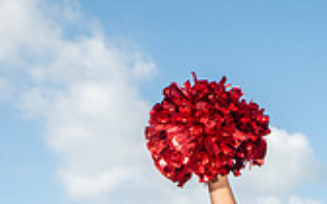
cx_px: 267
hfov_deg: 15.8
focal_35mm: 131
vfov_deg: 9.3
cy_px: 433
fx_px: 1167
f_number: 7.1
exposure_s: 1/320
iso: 100
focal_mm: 48
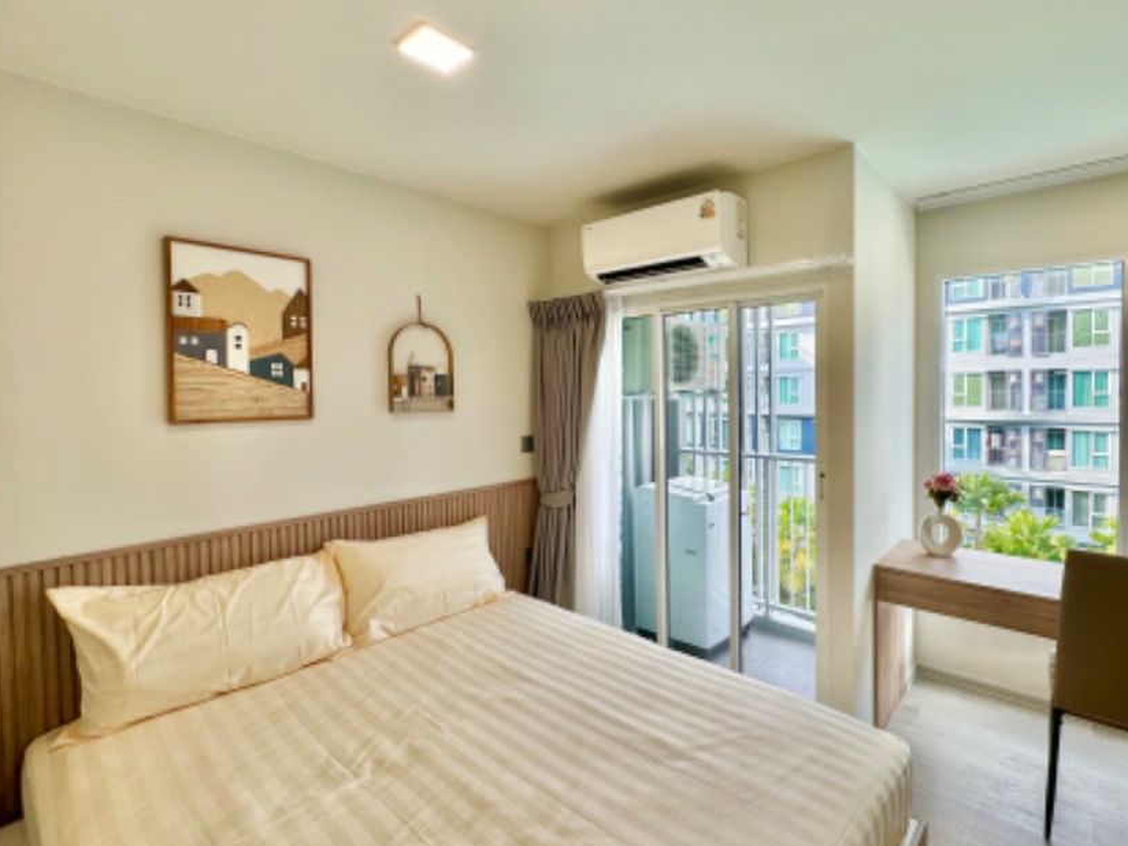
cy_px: 404
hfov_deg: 89.9
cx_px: 676
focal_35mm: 17
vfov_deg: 74.7
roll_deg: +0.9
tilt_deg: -1.5
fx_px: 554
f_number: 2.2
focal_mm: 2.22
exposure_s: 1/122
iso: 40
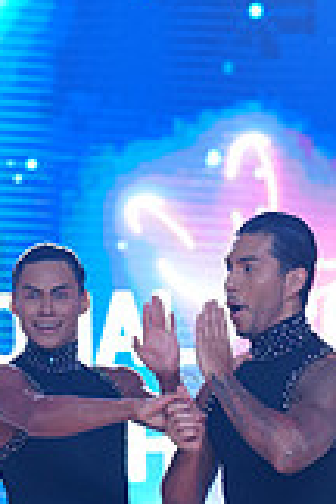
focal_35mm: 325
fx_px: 4550
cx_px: 182
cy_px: 712
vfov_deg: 6.3
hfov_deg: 4.2
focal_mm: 91
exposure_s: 1/1000
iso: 1250
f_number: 2.8
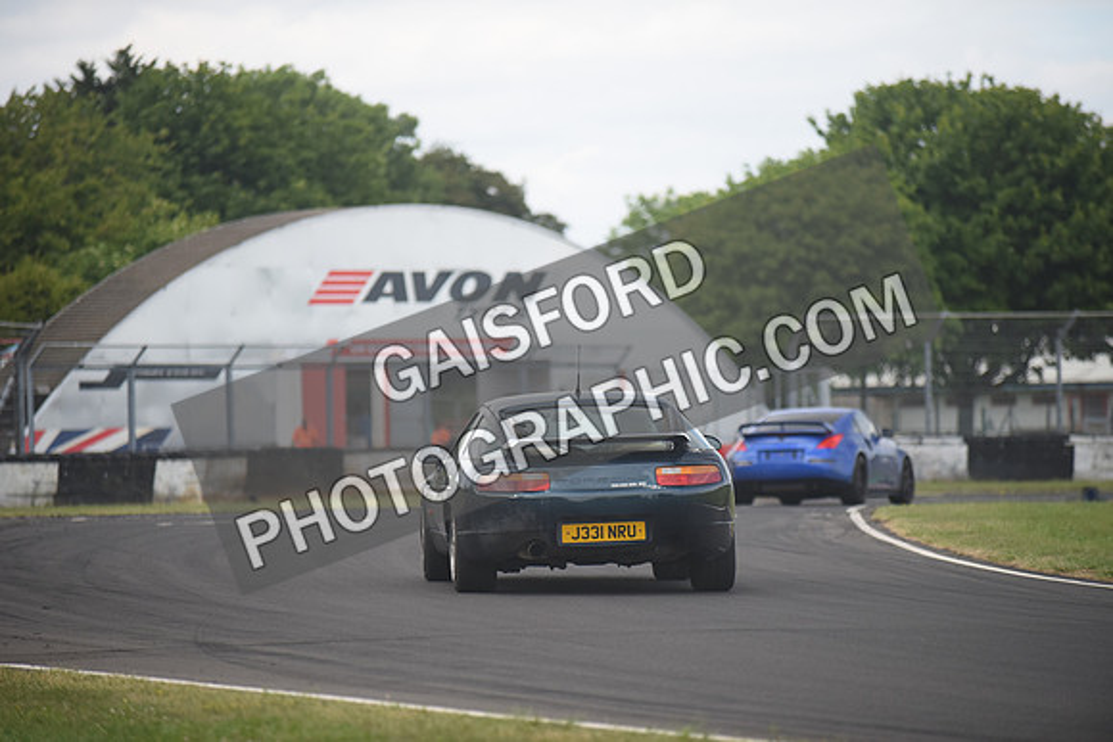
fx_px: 6184
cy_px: 371
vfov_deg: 6.9
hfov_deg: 10.3
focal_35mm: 200
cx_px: 556
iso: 560
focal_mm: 200
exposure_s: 1/1250
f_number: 2.8
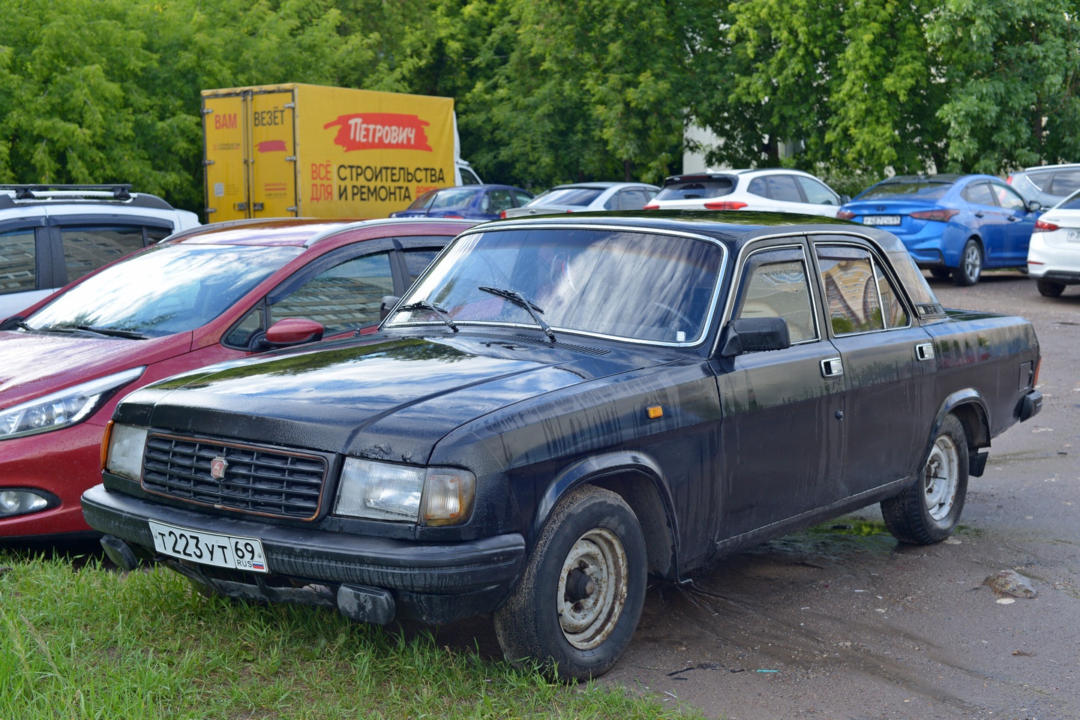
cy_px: 360
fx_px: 1500
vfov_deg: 27.0
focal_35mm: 50
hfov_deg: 39.6
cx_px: 540
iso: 320
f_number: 5.6
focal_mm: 50
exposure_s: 1/200
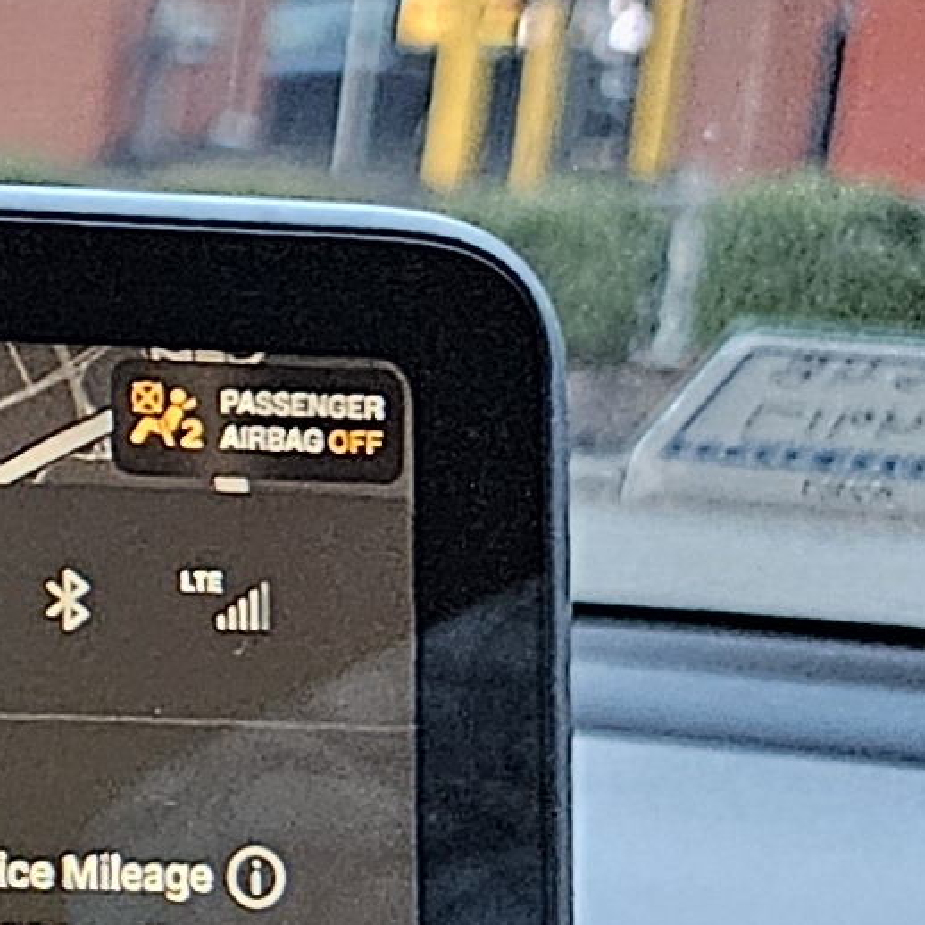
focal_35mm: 157
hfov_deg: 8.9
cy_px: 1341
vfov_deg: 10.8
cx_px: -1950
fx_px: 4746
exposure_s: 1/120
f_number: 1.8
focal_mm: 5.4
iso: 500
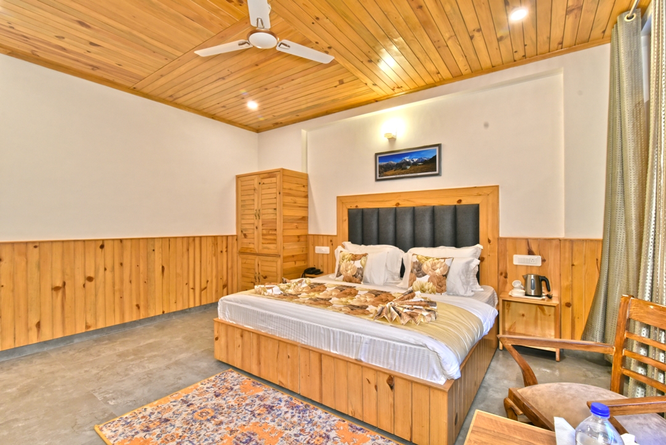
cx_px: 333
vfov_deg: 73.8
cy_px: 222
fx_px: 296
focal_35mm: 16
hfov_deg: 96.7
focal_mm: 16
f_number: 9
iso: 1600
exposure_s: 1/25
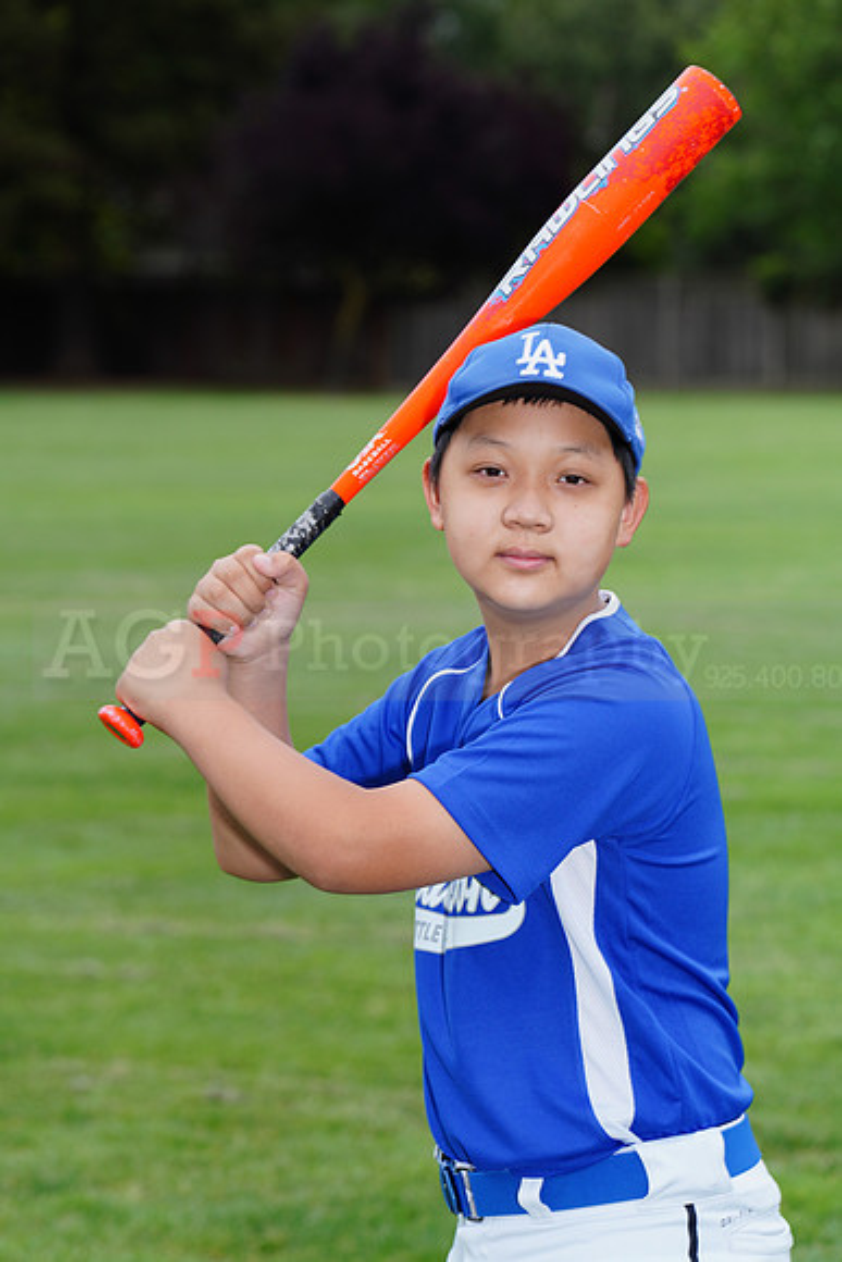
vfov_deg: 11.8
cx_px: 421
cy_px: 631
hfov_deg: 7.9
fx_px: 6100
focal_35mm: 174
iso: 200
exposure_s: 1/200
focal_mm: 174
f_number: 8
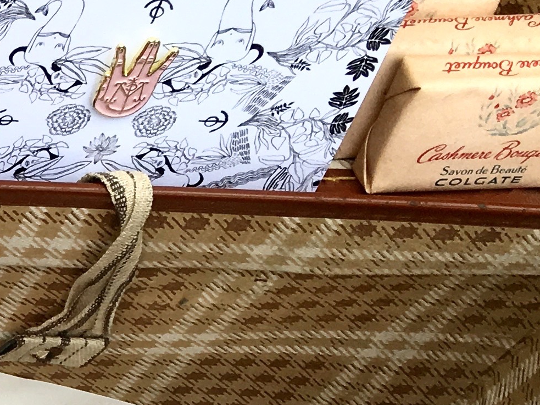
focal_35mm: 119
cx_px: -465
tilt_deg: -74.1
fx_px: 1856
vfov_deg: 11.8
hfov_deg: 14.4
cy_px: 659
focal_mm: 4.15
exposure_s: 1/251
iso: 25
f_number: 2.2
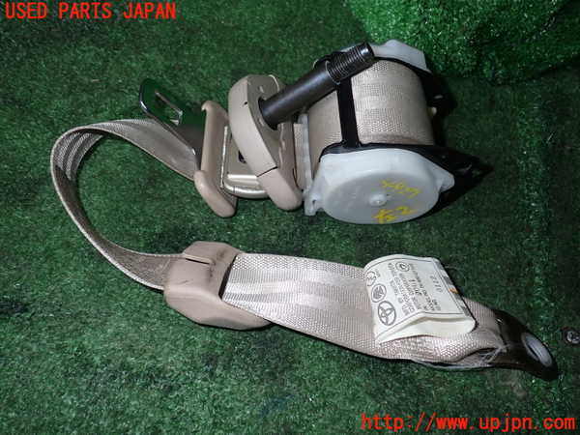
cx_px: 290
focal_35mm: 30
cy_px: 218
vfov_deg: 46.8
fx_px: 503
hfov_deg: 60.0
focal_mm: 5.4
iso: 200
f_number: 6.3
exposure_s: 1/30
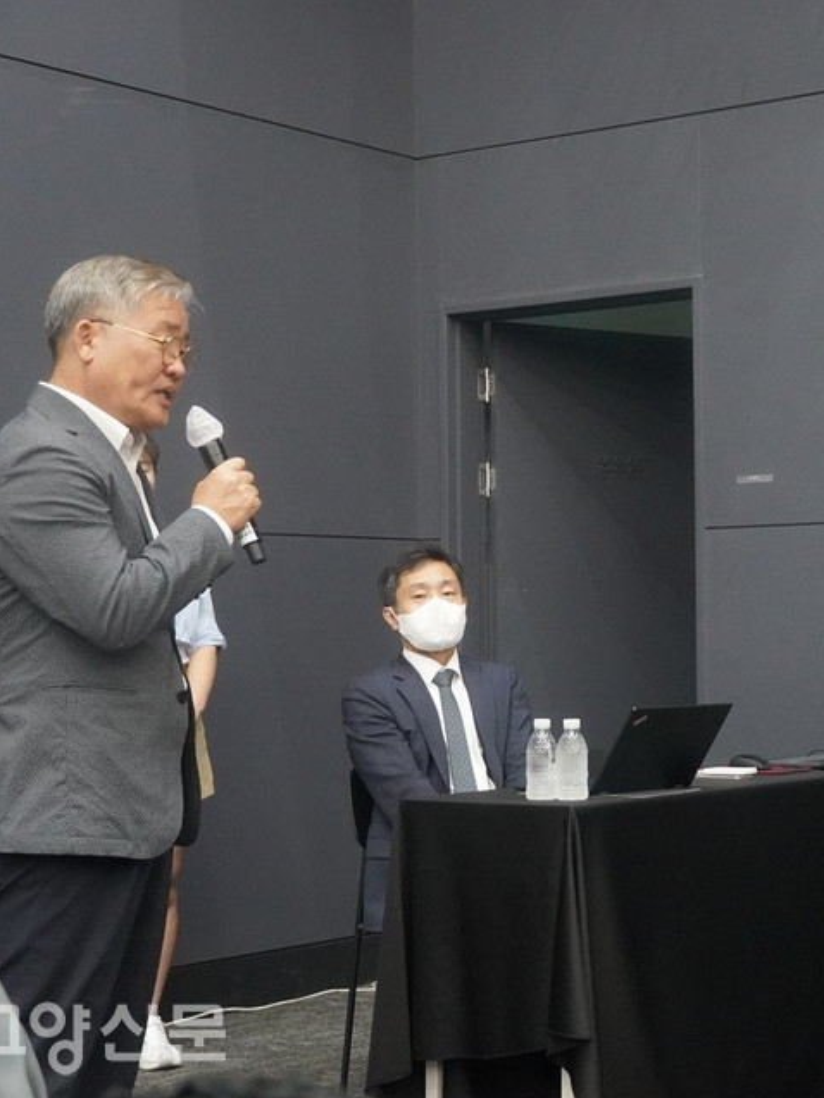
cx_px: 769
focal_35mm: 72
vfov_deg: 27.1
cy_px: 550
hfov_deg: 20.1
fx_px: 2276
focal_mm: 33
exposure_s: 1/60
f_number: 4.5
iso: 6400
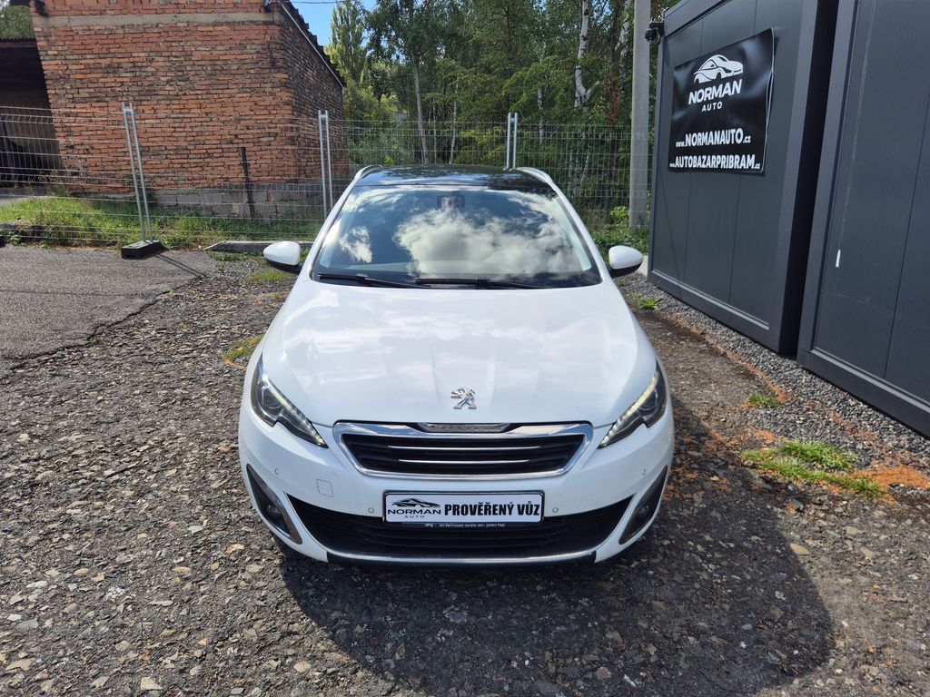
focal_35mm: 23
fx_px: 618
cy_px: 348
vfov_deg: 58.9
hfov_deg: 73.9
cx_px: 465
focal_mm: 5.4
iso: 25
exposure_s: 1/1408
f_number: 1.8
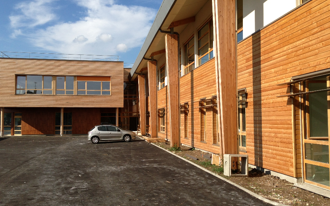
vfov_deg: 33.6
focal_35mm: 38
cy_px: 107
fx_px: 342
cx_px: 164
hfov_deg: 51.6
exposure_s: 1/1506
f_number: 2.4
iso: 50
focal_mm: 4.13
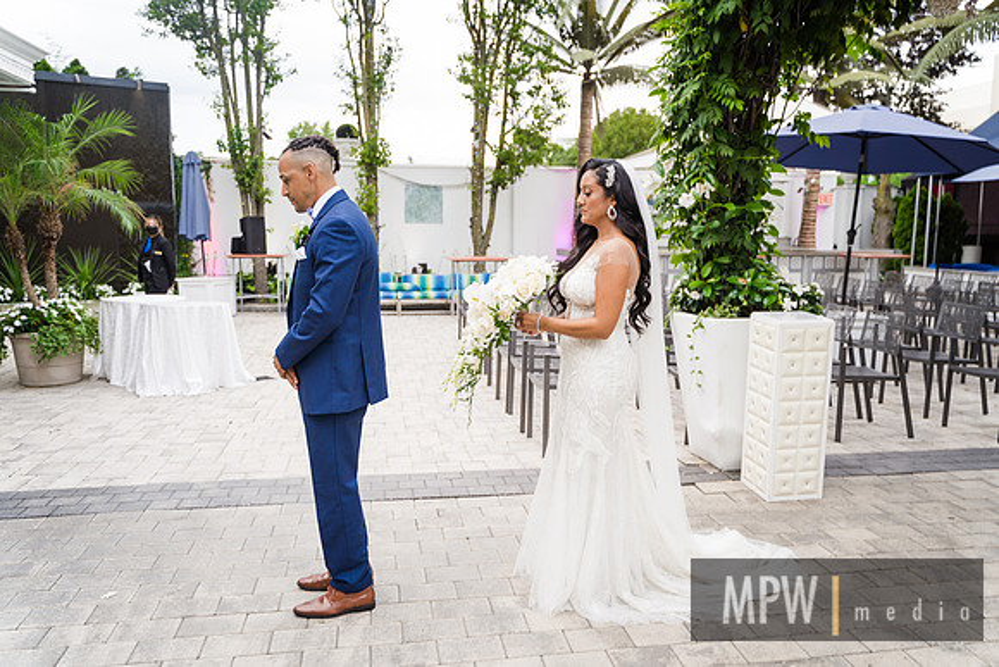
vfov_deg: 46.4
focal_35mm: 28
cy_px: 334
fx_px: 777
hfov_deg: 65.5
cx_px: 500
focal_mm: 28
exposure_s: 1/60
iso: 100
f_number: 2.8
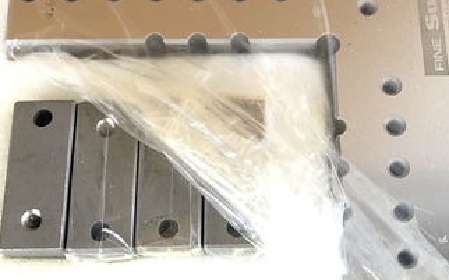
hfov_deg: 34.4
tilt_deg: -70.5
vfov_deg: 22.0
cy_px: 142
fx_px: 722
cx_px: 279
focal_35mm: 59
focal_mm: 3.99
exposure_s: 1/15
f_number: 1.8
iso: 40
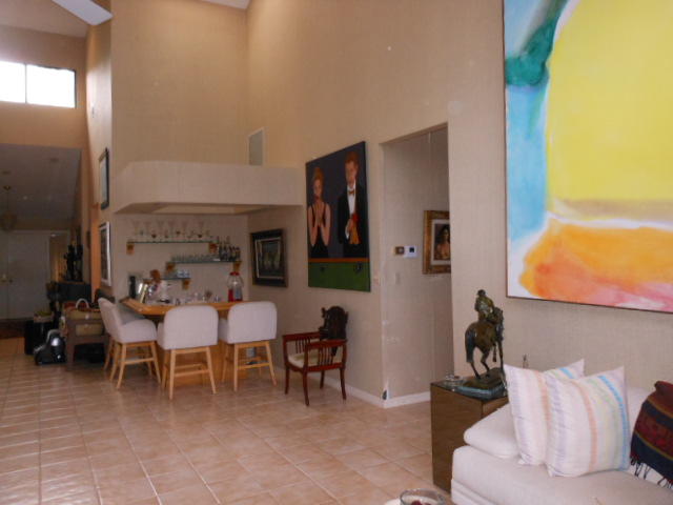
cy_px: 252
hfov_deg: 63.4
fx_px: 544
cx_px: 336
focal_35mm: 28
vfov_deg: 49.7
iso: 400
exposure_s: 1/25
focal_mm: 5
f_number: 3.7
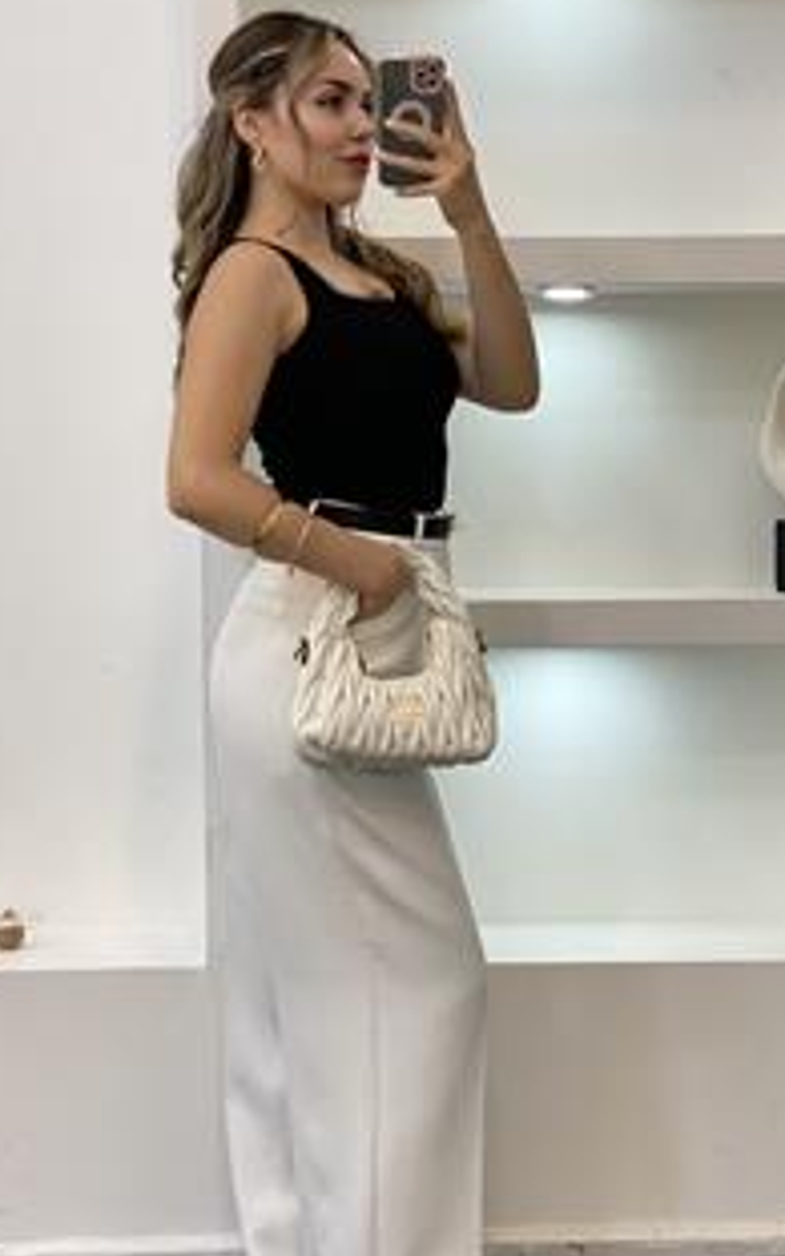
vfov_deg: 28.2
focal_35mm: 73
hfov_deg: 17.9
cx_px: 403
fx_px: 2499
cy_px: 674
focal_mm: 6
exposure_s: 1/100
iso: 64
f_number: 2
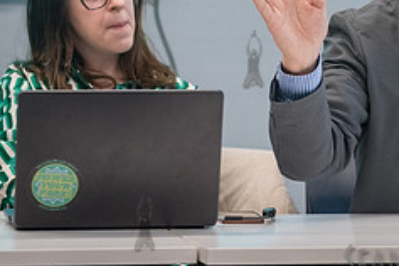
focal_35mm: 310
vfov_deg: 4.4
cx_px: 470
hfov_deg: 6.6
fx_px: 3436
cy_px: -23
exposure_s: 1/200
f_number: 3.5
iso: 2000
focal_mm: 120
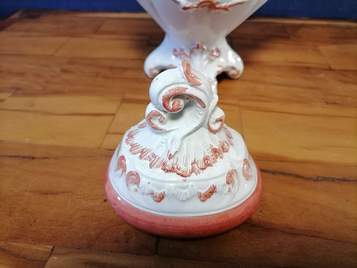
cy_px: 134
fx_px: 268
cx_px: 178
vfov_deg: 53.1
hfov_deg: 67.3
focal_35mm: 26
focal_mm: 5.4
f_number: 1.8
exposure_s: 1/33.3
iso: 320
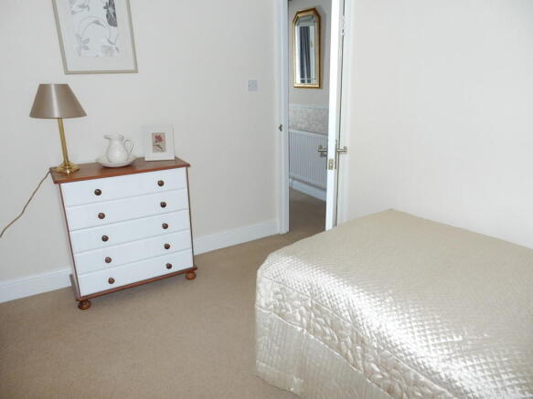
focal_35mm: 25
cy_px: 200
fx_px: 385
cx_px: 266
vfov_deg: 54.9
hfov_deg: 69.4
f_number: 3.7
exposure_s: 1/30
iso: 250
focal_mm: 4.5
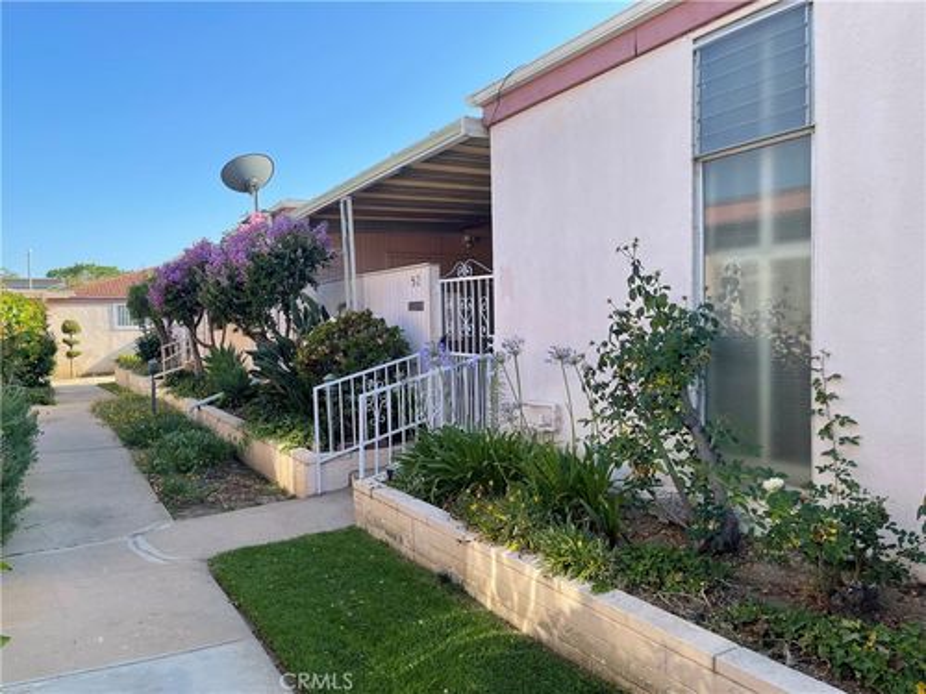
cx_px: 463
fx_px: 669
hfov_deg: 69.4
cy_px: 347
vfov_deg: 54.9
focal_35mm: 25
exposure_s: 1/1011
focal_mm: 5.1
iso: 32
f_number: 1.6
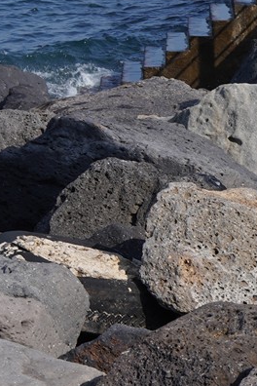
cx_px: 606
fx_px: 1895
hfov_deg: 7.3
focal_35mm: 177
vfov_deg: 11.5
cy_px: 12
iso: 100
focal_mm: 35
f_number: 13
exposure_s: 1/100
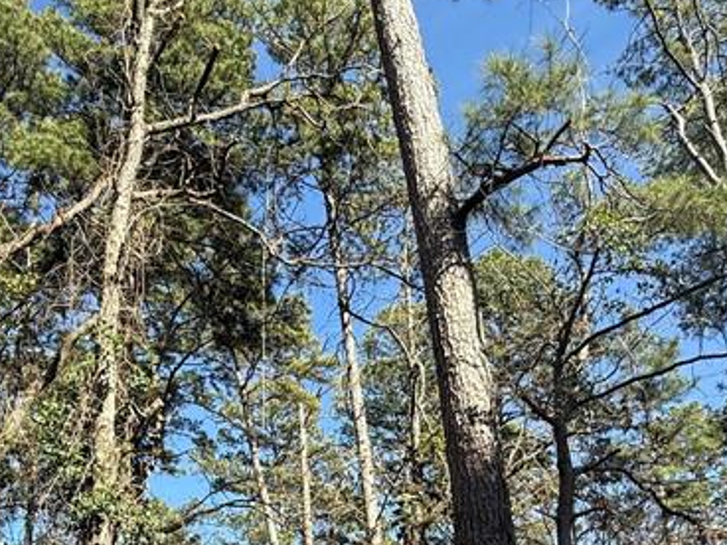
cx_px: 354
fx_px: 819
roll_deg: +3.5
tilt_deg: +15.5
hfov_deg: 47.9
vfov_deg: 32.7
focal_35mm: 39
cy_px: 586
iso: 50
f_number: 2.2
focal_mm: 2.22
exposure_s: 1/607
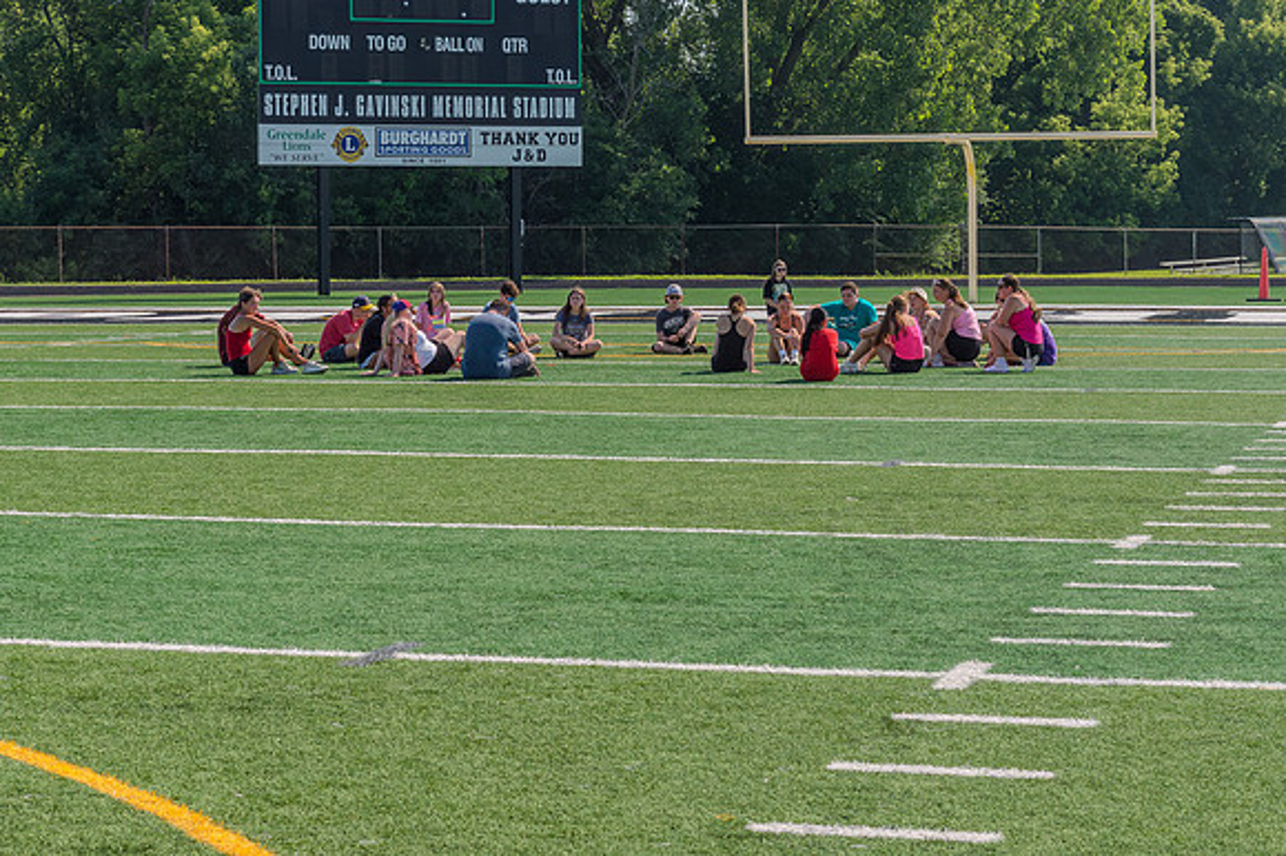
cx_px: 727
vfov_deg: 15.8
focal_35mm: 86
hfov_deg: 23.6
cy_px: 334
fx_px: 3076
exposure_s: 1/500
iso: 1250
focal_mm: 65
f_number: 13
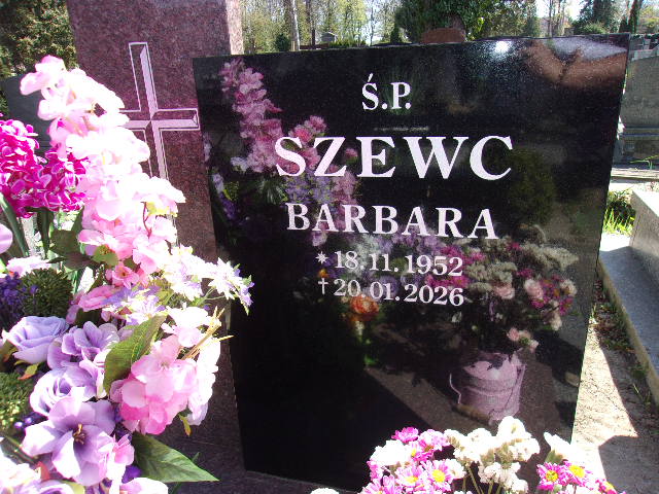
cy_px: 247
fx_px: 514
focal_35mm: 27
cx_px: 330
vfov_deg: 51.4
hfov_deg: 65.3
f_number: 3
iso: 80
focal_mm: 4.9
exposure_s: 1/320
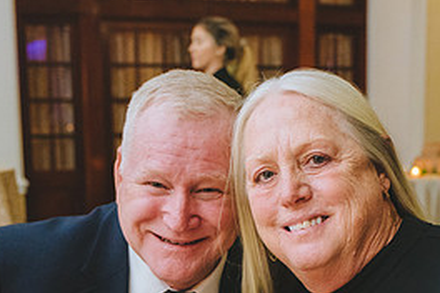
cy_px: 282
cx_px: 260
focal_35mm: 77
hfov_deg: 26.3
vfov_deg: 17.4
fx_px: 941
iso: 3200
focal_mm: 35
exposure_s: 1/125
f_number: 4
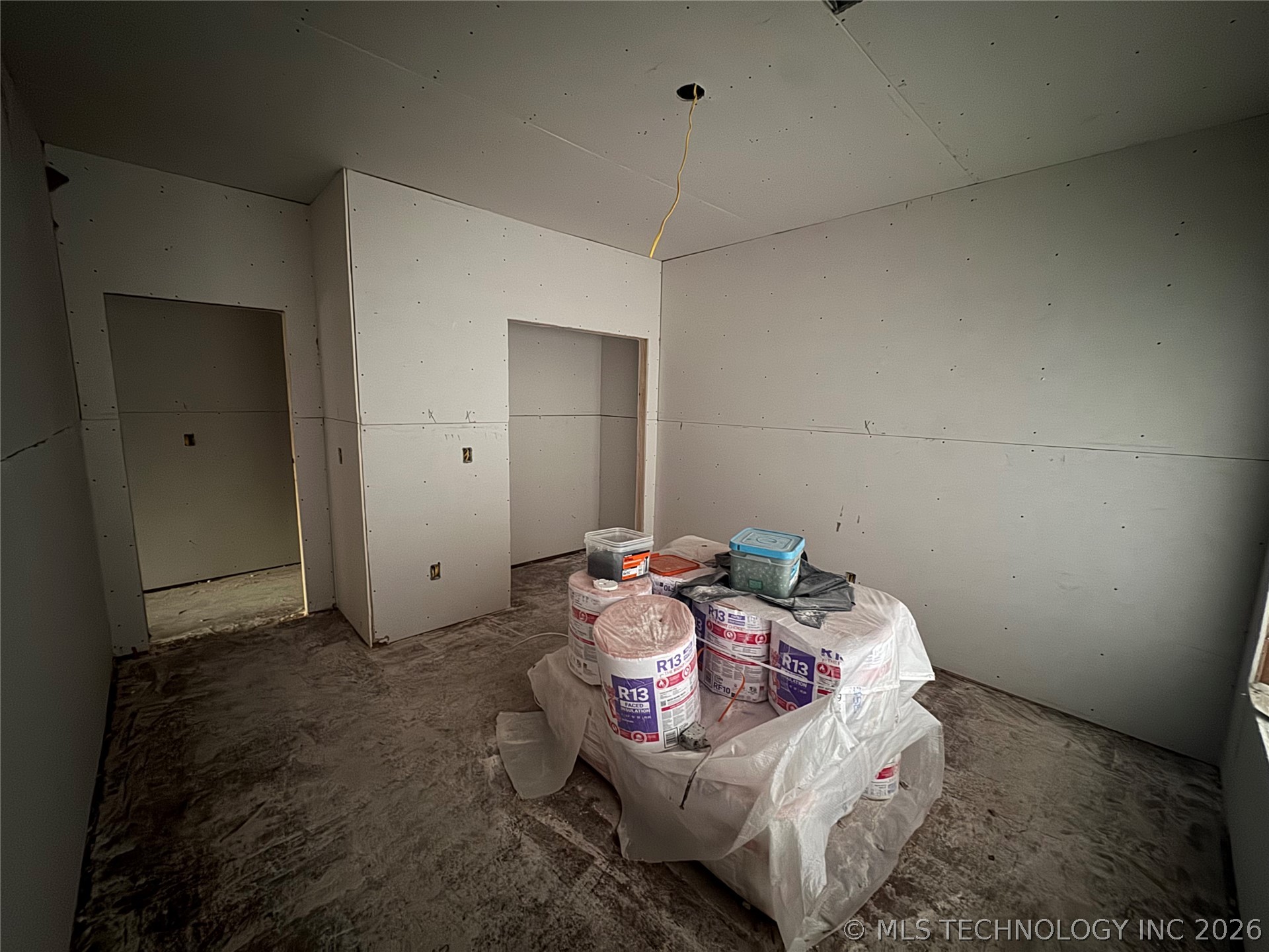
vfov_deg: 85.7
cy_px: 476
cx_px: 634
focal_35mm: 14
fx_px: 513
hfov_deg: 102.1
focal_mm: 2.22
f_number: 2.2
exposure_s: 1/8
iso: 800
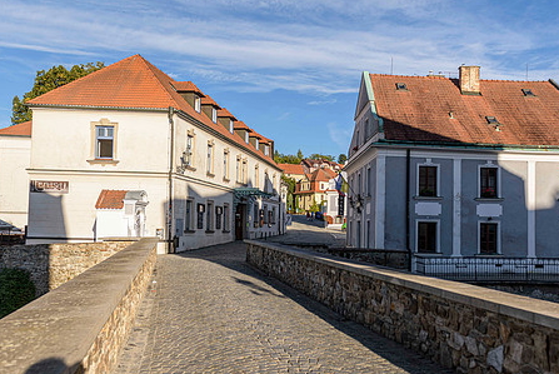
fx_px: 544
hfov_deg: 54.2
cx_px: 319
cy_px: 215
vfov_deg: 37.9
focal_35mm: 35
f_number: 5
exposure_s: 1/320
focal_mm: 27
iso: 64
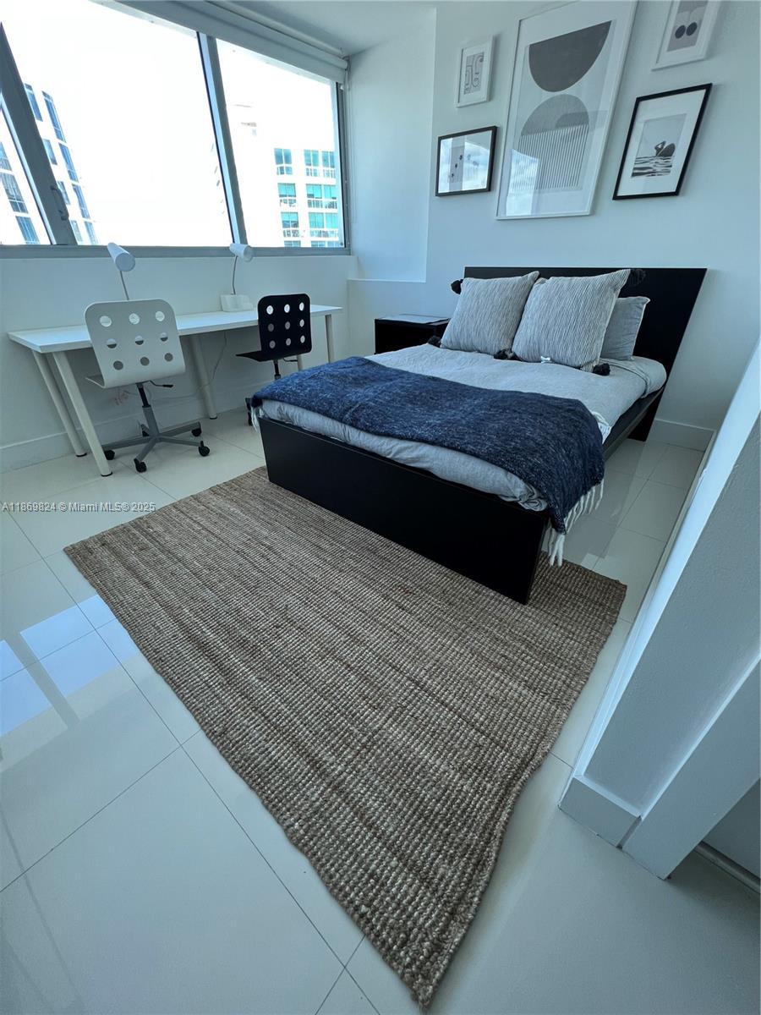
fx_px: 381
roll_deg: -0.6
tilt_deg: -31.4
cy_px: 508
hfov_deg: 89.9
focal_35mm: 13
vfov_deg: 106.2
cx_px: 380
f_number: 1.8
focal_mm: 1.57
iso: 100
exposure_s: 1/99
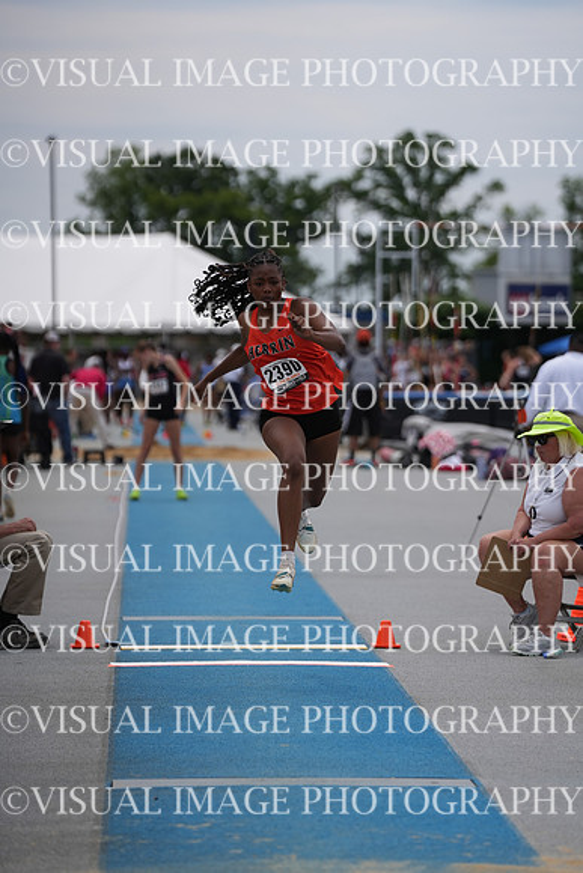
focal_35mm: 187
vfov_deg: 11.0
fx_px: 4539
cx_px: 292
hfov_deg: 7.3
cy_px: 436
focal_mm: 187
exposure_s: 1/5000
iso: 320
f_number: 4
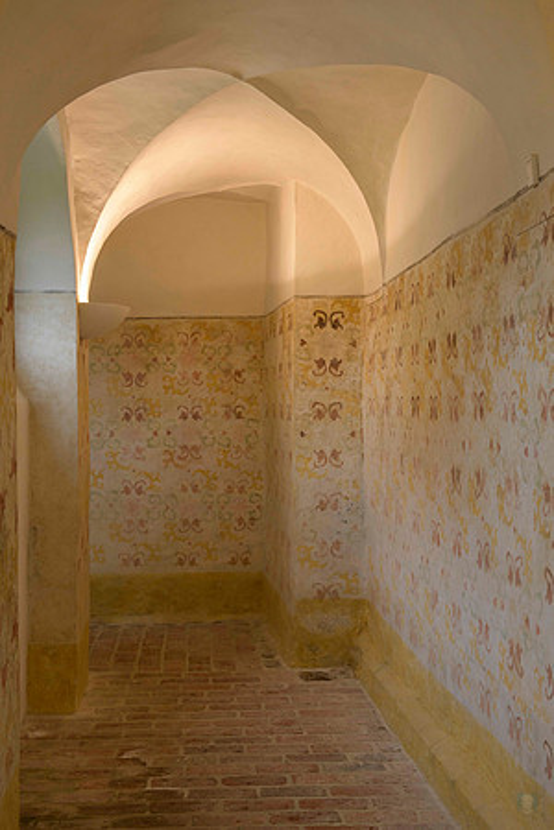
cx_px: 277
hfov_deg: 27.0
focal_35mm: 50
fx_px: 1154
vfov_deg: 39.6
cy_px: 415
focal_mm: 50
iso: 900
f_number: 6.3
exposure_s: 1/100
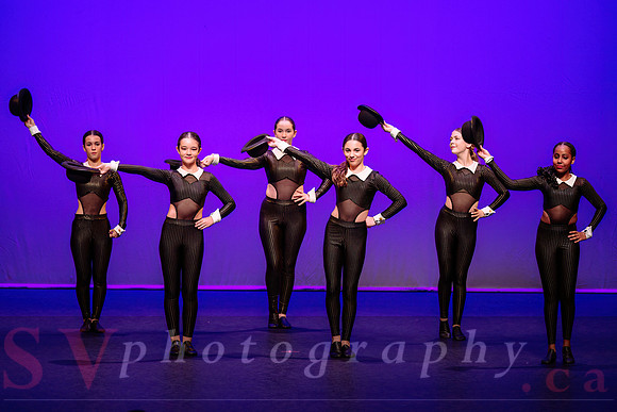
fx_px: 2451
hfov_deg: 14.3
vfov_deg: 9.6
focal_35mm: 143
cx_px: 308
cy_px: 194
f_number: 3.5
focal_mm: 135
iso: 1250
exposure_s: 1/320
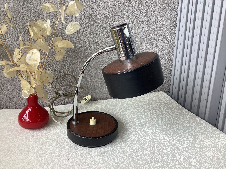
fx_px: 202
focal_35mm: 31
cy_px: 84
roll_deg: -0.8
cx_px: 113
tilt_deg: -17.5
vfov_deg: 45.4
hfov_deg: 58.4
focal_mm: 3.3
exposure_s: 1/198
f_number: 2.4
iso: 25
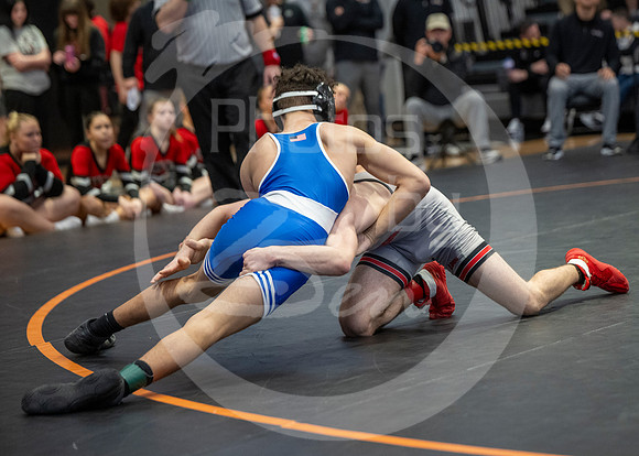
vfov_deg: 14.1
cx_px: 368
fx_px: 1850
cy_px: 248
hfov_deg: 19.6
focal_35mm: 102
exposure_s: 1/1000
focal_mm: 89
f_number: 2.8
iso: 3200
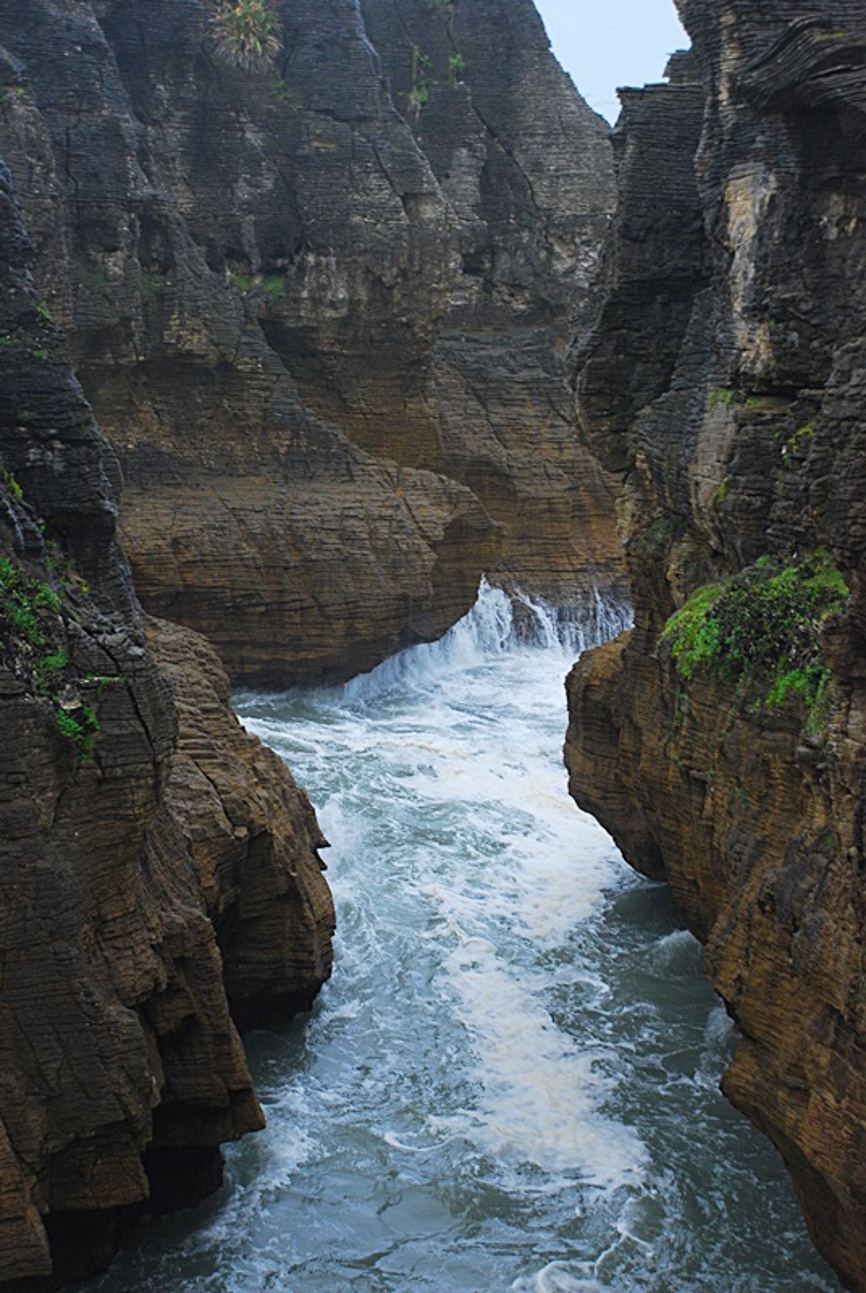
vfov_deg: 28.0
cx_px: 433
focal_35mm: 72
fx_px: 2589
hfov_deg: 19.0
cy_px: 646
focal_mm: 48
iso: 400
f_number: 5.6
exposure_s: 1/200
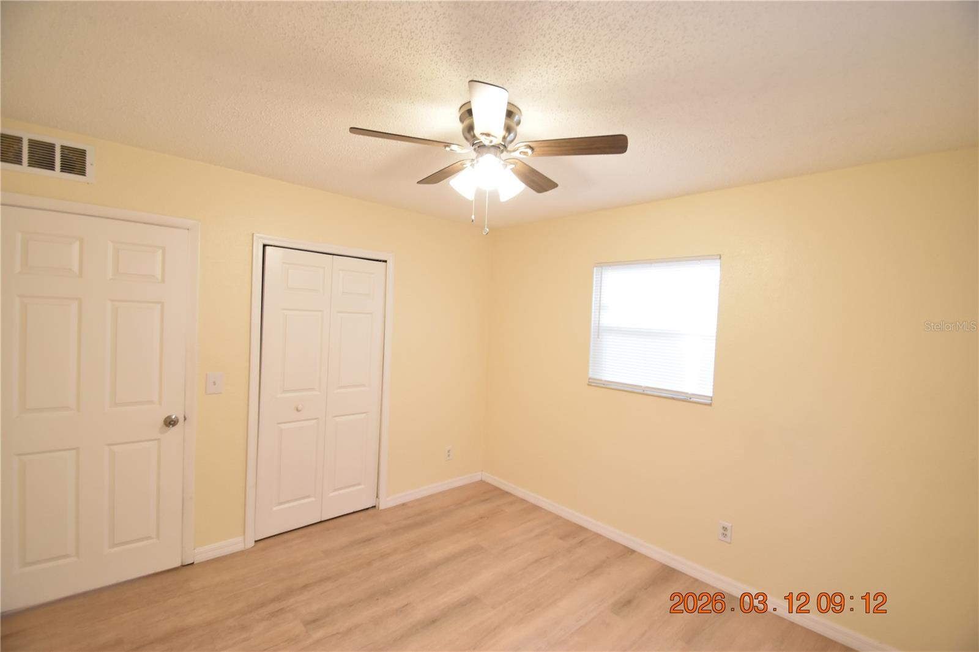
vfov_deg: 77.3
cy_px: 326
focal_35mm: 15
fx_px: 408
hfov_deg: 100.4
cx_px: 490
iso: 800
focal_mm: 10
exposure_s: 1/45
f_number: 3.5
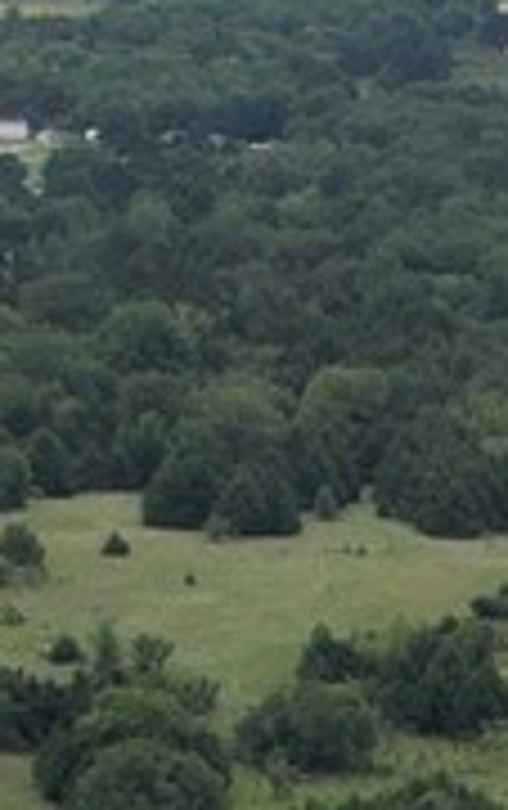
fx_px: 5586
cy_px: 1429
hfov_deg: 5.2
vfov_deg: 8.0
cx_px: 823
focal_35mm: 253
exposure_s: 1/2000
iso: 100
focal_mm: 8.38
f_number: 2.8
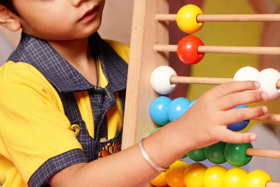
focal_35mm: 128
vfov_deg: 10.7
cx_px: 158
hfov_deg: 16.0
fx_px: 995
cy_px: 42
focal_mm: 66
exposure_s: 1/200
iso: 320
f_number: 5.6
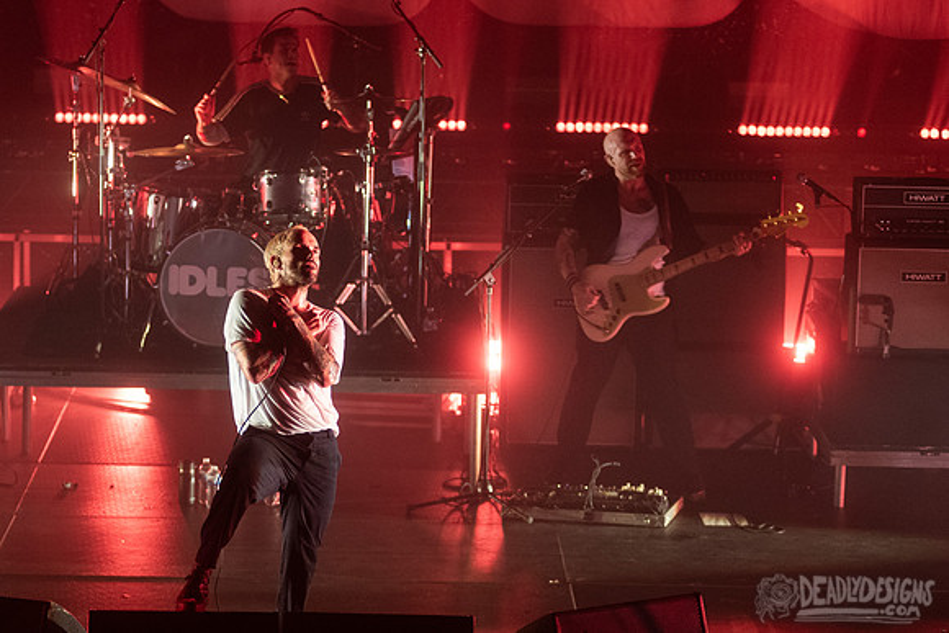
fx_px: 3551
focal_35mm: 135
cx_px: 343
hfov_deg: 15.2
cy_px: 377
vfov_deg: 10.2
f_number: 3.2
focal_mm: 95
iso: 2500
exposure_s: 1/400
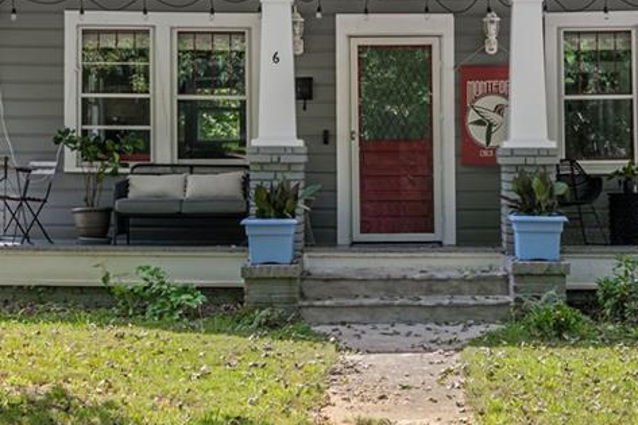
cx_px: 345
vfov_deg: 17.5
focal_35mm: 78
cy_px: 161
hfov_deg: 26.0
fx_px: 1382
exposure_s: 1/640
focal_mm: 18
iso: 320
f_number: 8
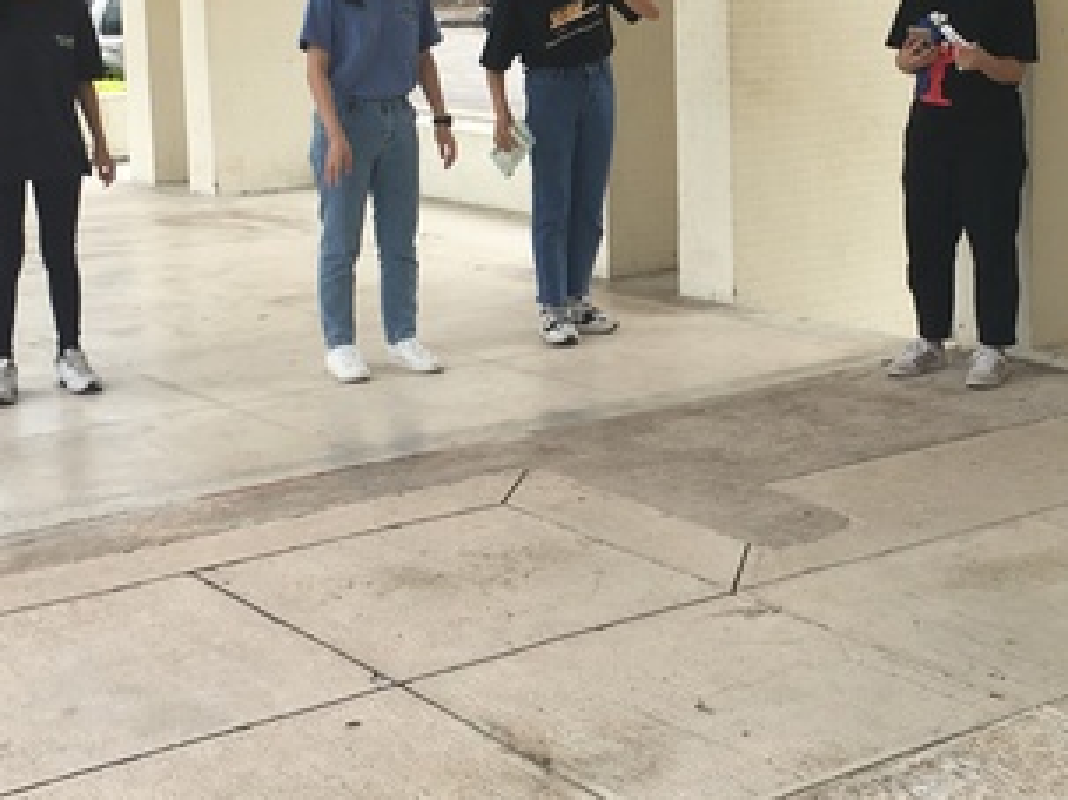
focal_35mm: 67
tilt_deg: -6.7
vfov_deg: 21.8
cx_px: 726
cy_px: 220
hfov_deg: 28.8
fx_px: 2066
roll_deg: +0.5
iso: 25
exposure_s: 1/646
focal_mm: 4.15
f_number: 2.2
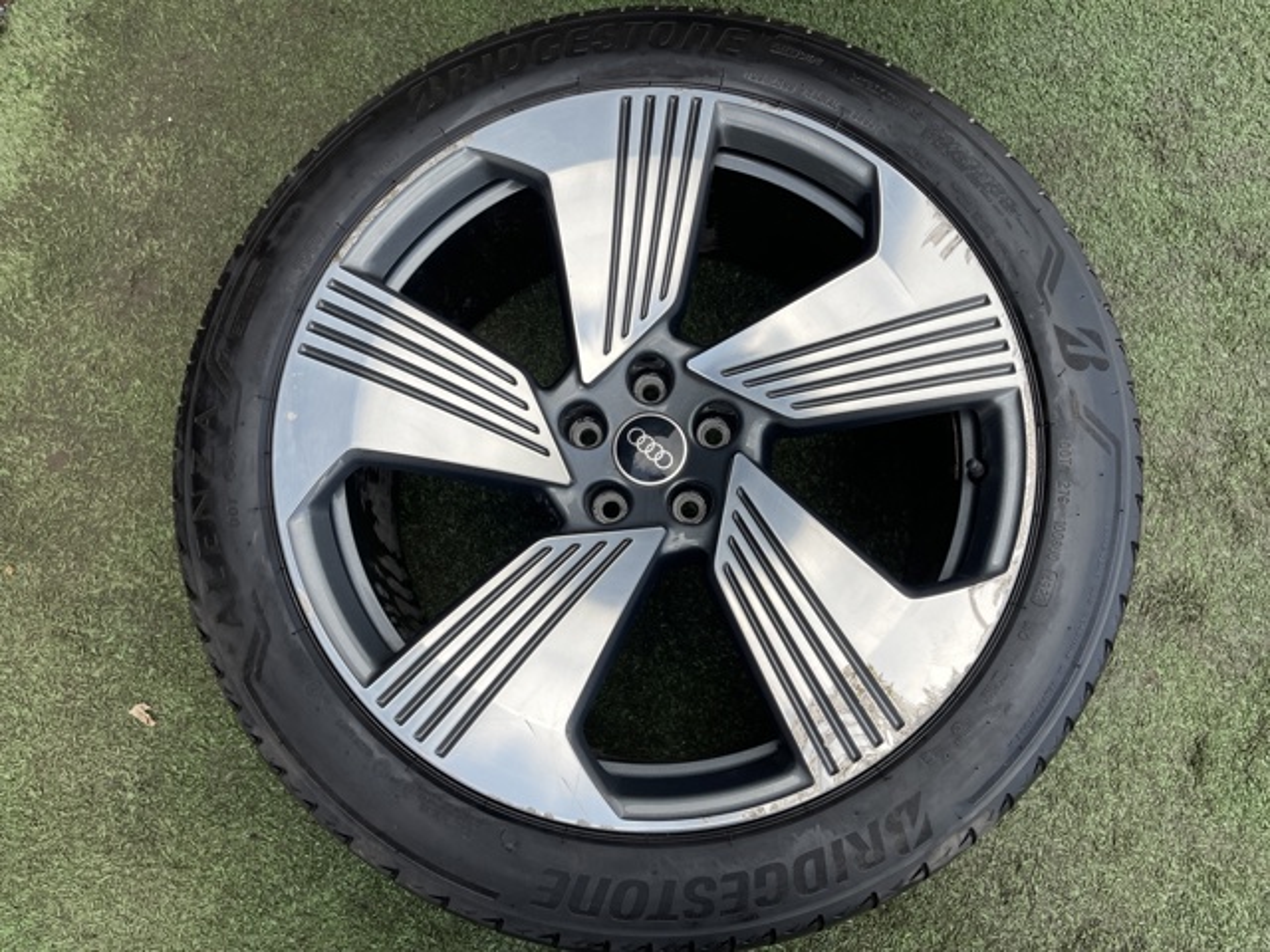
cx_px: 635
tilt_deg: -79.0
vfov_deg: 54.9
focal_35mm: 25
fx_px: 917
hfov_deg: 69.4
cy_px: 476
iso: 32
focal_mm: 5.1
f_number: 1.6
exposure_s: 1/962
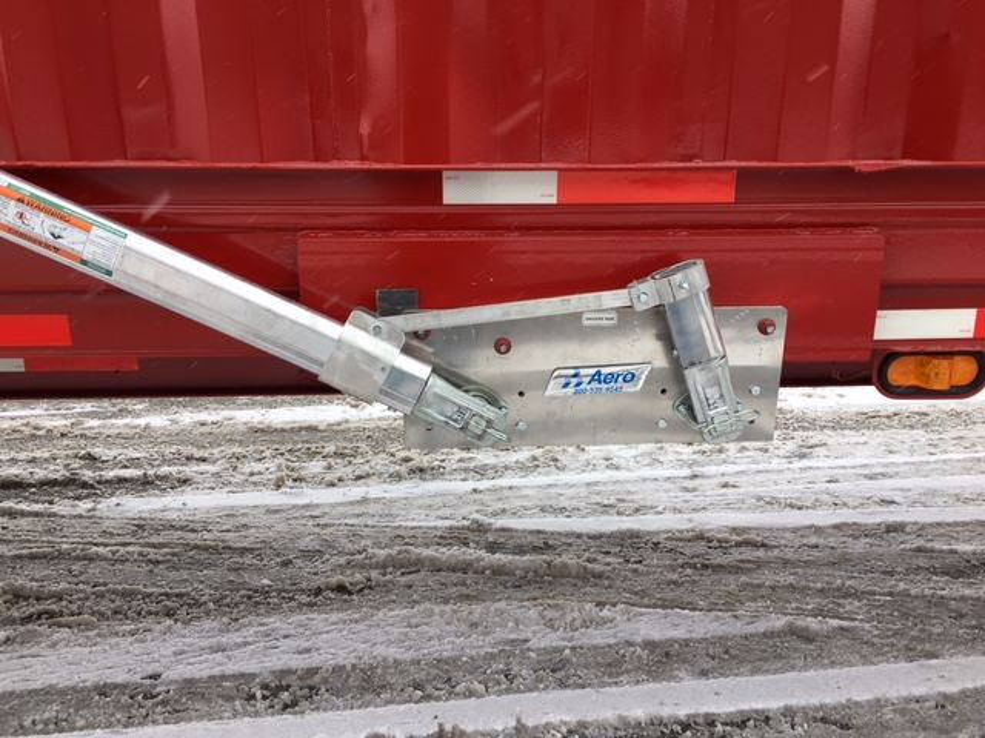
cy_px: 369
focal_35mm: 29
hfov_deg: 61.7
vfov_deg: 48.2
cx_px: 492
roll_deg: +1.2
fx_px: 825
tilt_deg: -15.8
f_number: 2.2
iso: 25
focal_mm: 4.15
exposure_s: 1/212
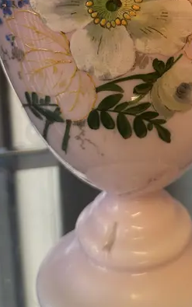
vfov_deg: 29.2
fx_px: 552
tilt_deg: -10.6
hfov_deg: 19.6
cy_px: 7
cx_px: 133
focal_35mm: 66
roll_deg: +2.0
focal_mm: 6.86
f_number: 1.78
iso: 100
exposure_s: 1/100
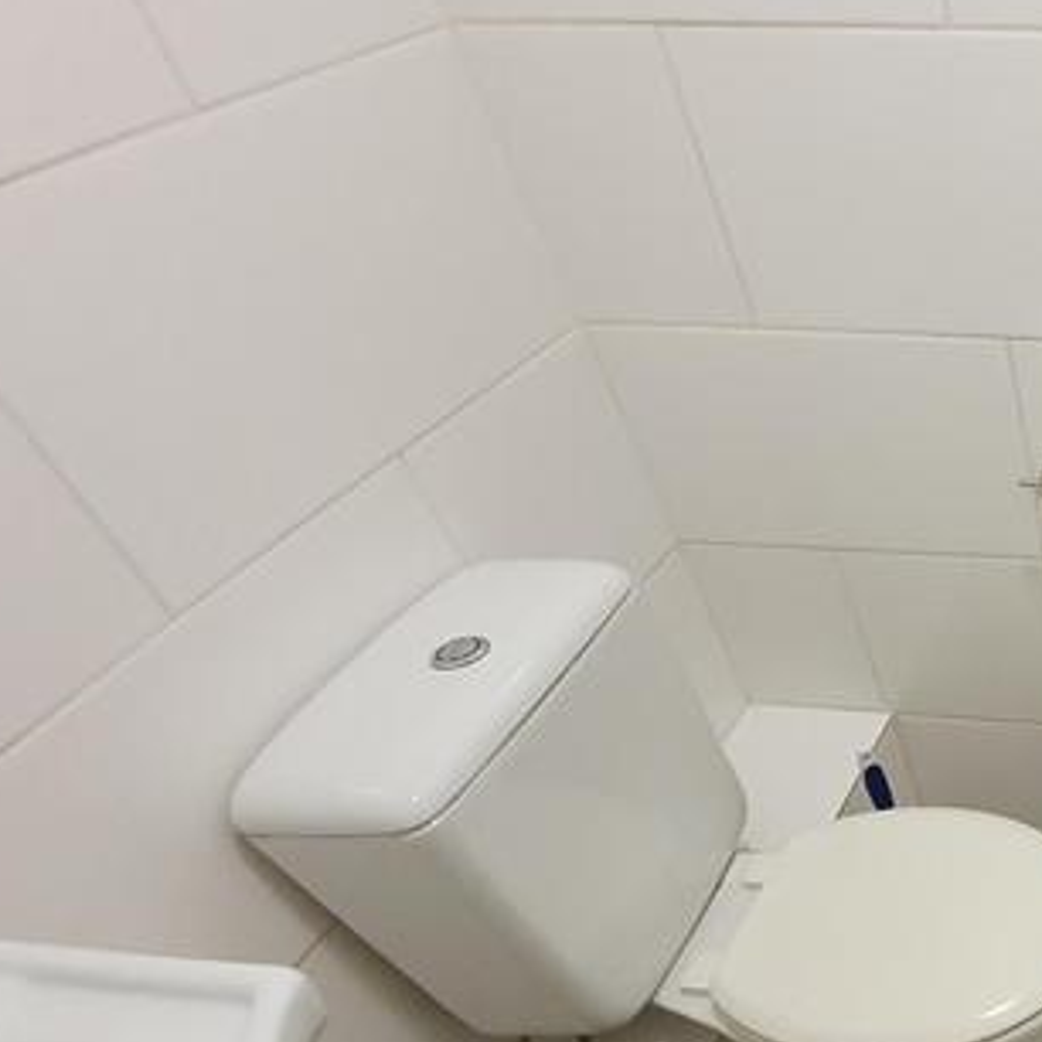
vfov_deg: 51.7
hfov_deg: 37.4
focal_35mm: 30
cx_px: 1308
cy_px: 783
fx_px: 1022
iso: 400
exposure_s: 1/33
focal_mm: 1.8
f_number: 2.2
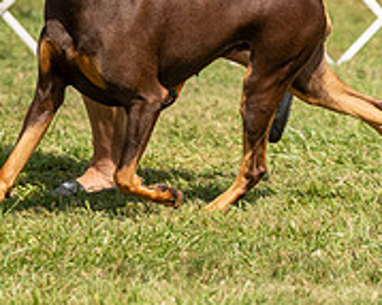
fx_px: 6249
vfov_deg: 2.8
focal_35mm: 553
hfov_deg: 3.5
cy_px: -158
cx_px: -7
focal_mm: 156
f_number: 2.8
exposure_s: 1/3200
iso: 200
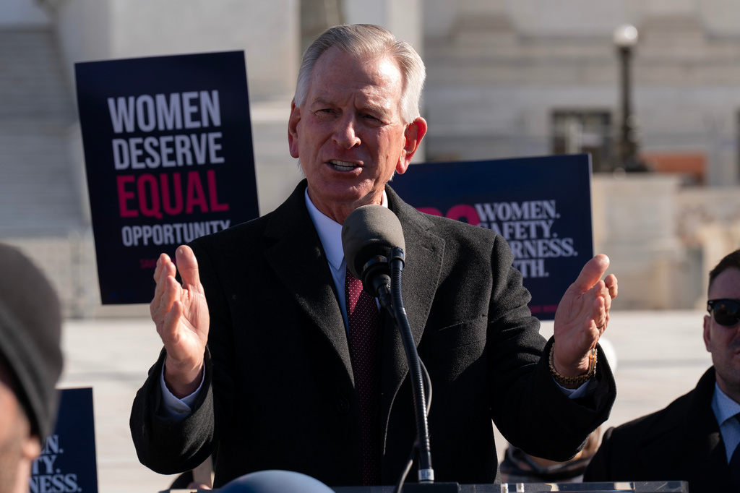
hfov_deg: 14.1
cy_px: 246
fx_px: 3000
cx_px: 370
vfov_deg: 9.4
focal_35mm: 146
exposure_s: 1/320
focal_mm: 146
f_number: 7.1
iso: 160
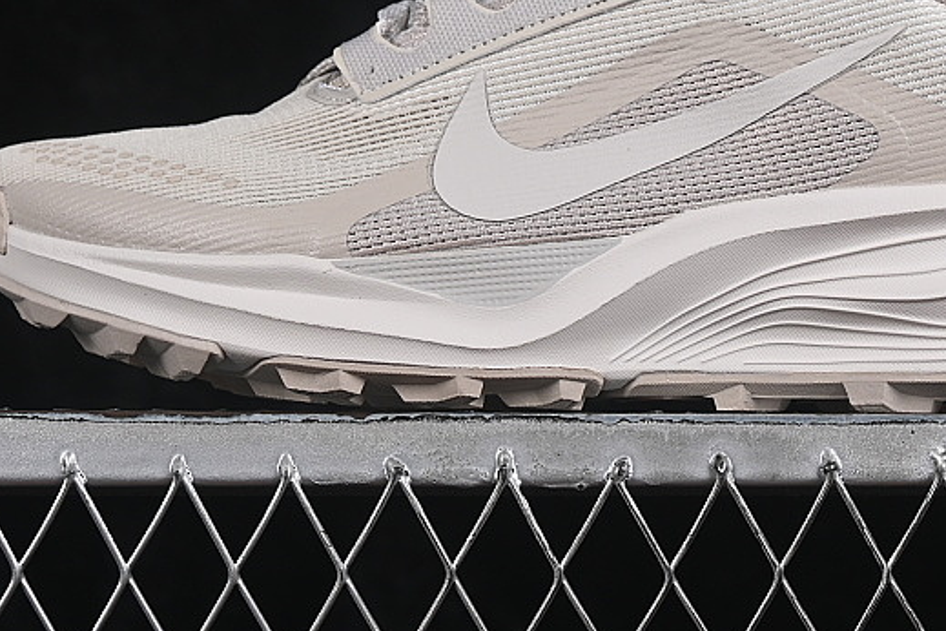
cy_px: 0
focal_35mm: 156
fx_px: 4099
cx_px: 634
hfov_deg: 13.1
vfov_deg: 8.7
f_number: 8
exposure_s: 1/80
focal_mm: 50
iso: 160
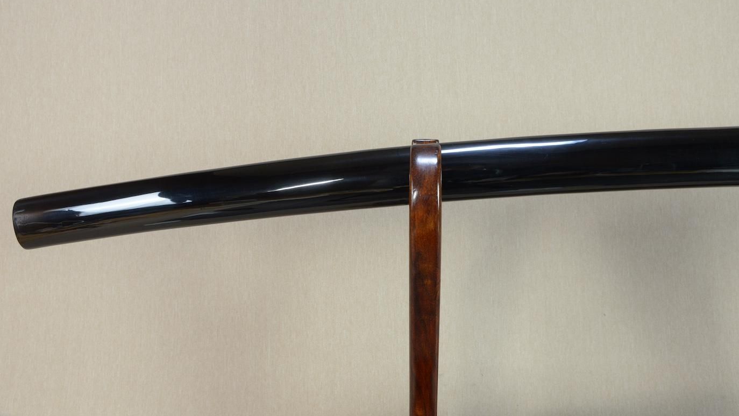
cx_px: 368
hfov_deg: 61.0
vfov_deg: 36.6
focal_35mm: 32
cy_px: 167
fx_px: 627
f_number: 11
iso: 400
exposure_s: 1/2
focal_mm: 20
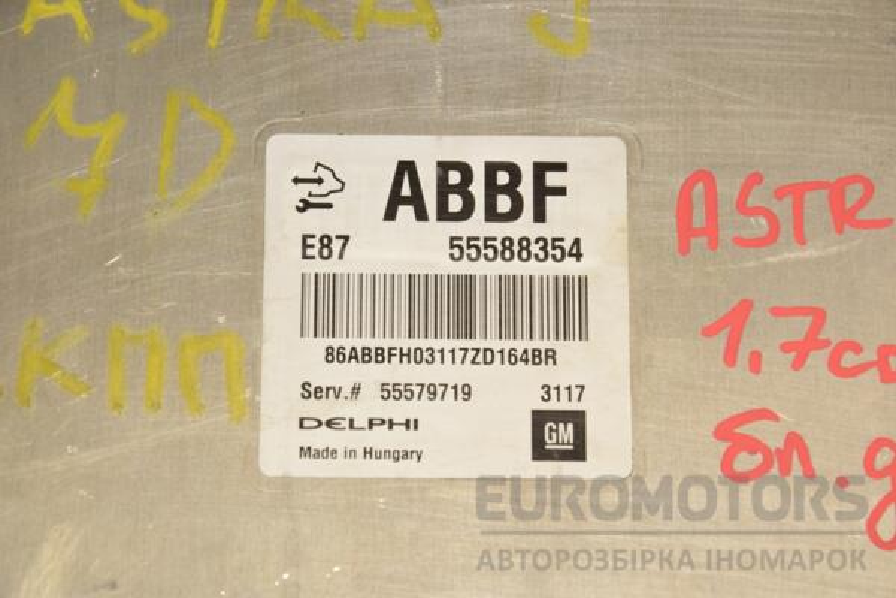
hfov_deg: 13.0
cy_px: 299
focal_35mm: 158
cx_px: 448
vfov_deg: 8.7
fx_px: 3920
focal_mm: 105
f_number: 10
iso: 800
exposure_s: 1/200
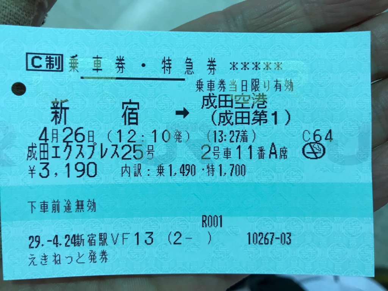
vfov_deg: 49.7
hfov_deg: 63.4
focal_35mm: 28
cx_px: 194
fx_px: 314
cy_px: 146
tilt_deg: -81.7
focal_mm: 3.99
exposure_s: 1/33
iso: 32
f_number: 1.8
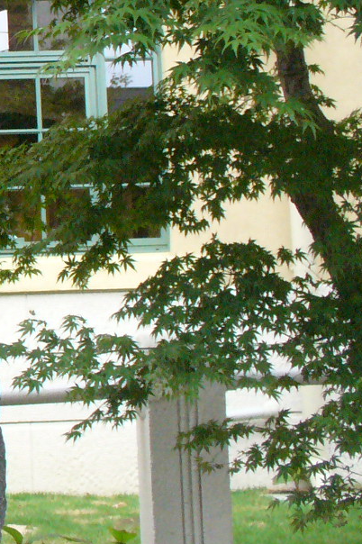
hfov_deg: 12.2
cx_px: -305
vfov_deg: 19.9
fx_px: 1540
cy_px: 151
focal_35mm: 102
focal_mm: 6.1
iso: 400
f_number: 2.8
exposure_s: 1/250
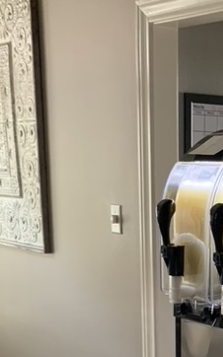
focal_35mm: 78
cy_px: 404
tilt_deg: -16.4
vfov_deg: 24.5
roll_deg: -1.0
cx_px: 236
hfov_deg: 16.3
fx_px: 759
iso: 400
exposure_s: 1/51
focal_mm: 4.25
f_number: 1.8
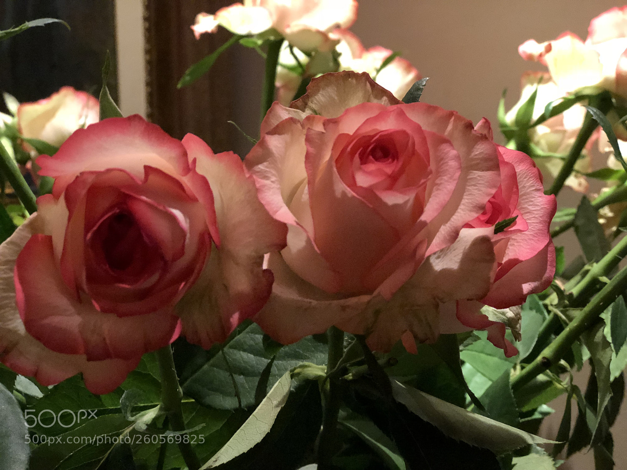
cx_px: 314
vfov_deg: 25.7
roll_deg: -2.0
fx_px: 1032
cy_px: 235
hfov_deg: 33.8
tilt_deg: -10.2
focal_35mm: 57
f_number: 2.8
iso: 1250
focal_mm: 6.6
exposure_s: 1/50
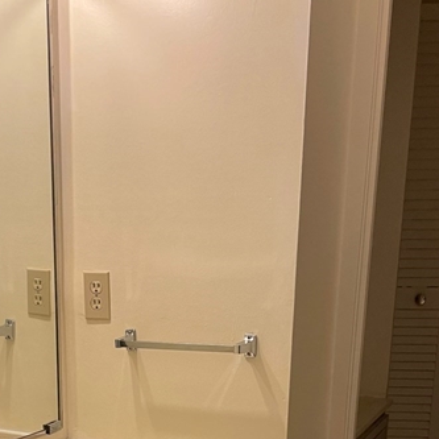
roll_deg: +1.4
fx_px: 760
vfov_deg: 30.0
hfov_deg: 32.1
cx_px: 170
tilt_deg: -11.8
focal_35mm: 53
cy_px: 438
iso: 80
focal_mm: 4.2
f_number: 1.6
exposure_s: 1/60
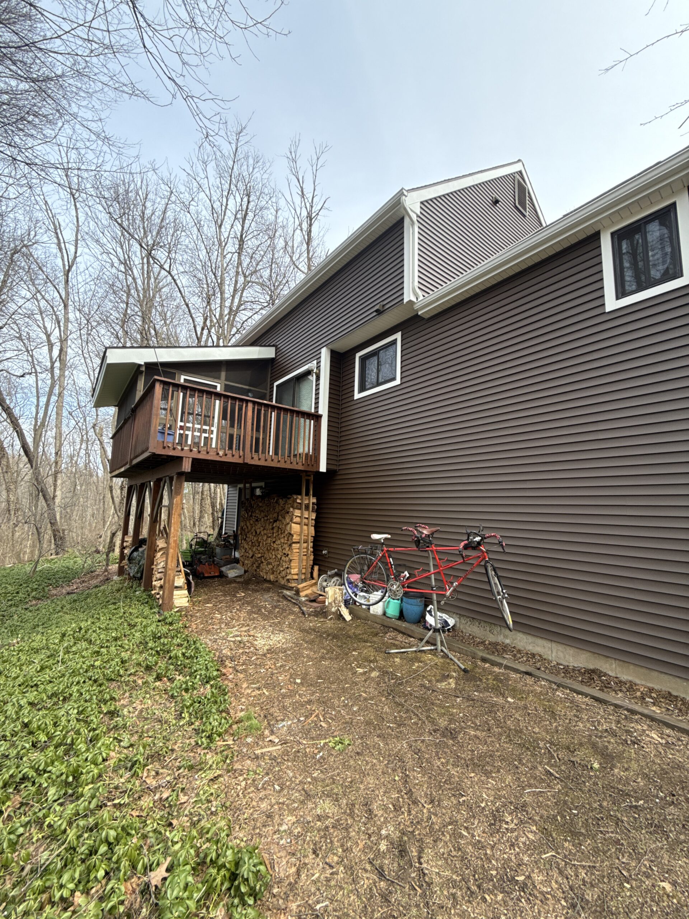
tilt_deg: +10.5
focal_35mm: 14
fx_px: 372
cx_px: 344
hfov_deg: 85.7
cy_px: 460
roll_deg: -2.6
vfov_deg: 102.1
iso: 64
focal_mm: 2.22
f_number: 2.2
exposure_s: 1/319
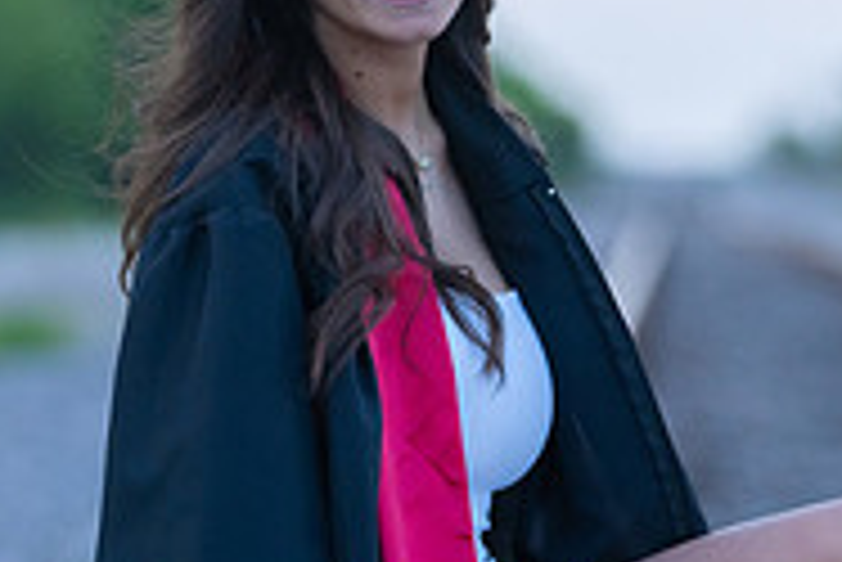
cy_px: 277
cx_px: 392
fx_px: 10018
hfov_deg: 4.8
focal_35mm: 428
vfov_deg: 3.2
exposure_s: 1/320
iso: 1600
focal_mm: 138
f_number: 3.2
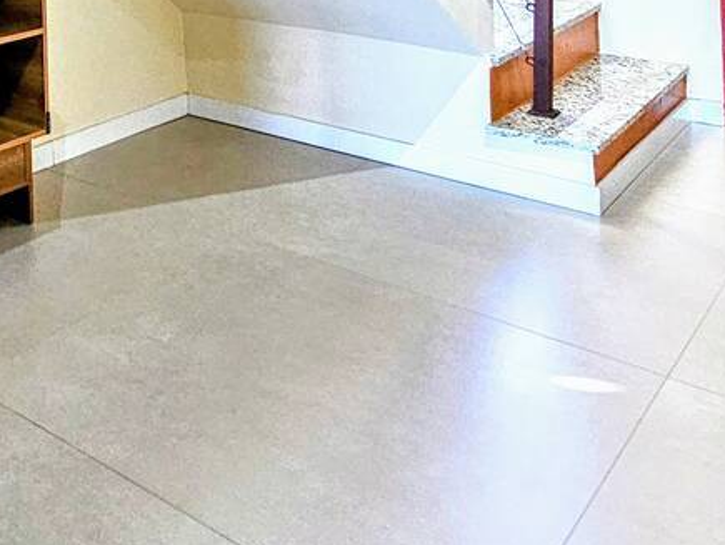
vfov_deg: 27.0
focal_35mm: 43
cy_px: -202
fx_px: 901
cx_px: 13
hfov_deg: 39.1
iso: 320
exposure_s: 1/100
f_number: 2.2
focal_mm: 2.2
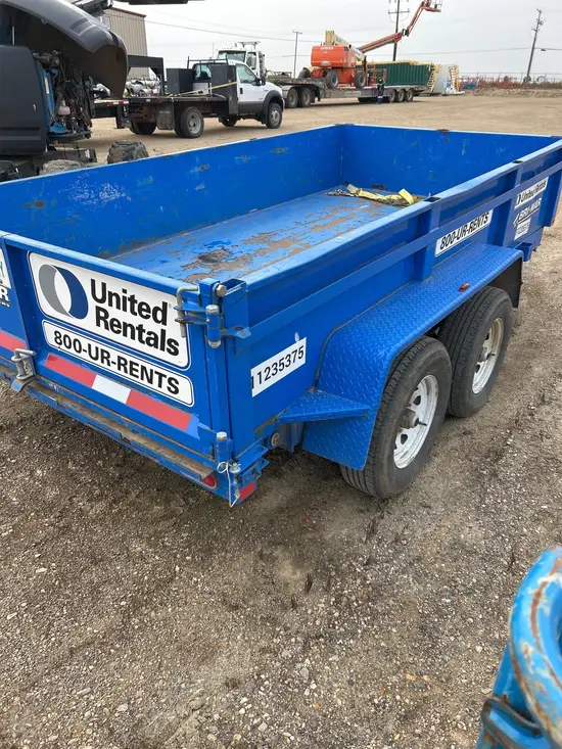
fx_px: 563
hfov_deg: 53.1
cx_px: 281
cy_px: 374
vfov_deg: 67.3
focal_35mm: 26
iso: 50
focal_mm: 5.7
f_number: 1.5
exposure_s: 1/678
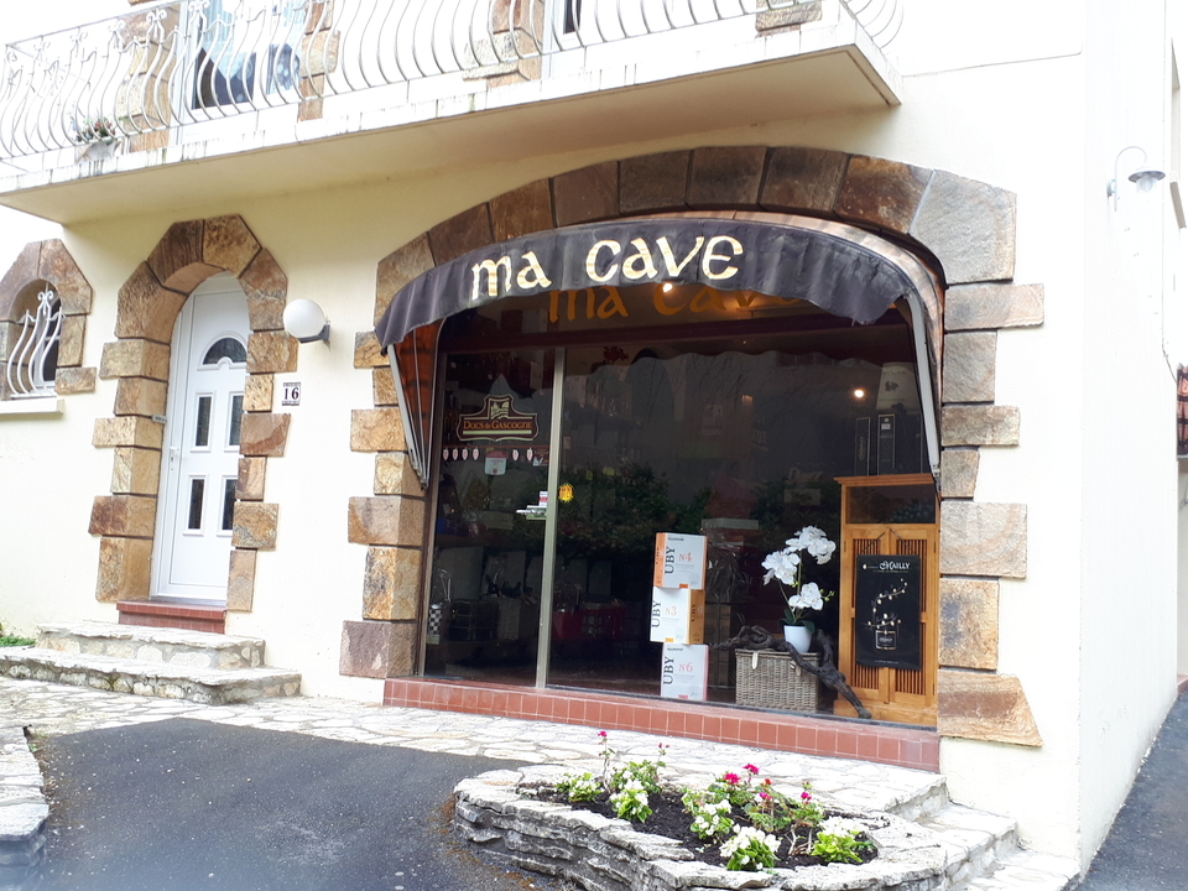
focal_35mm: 27
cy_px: 446
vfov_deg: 51.4
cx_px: 594
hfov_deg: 65.3
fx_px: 927
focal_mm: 3.6
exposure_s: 1/137
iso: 40
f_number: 1.9
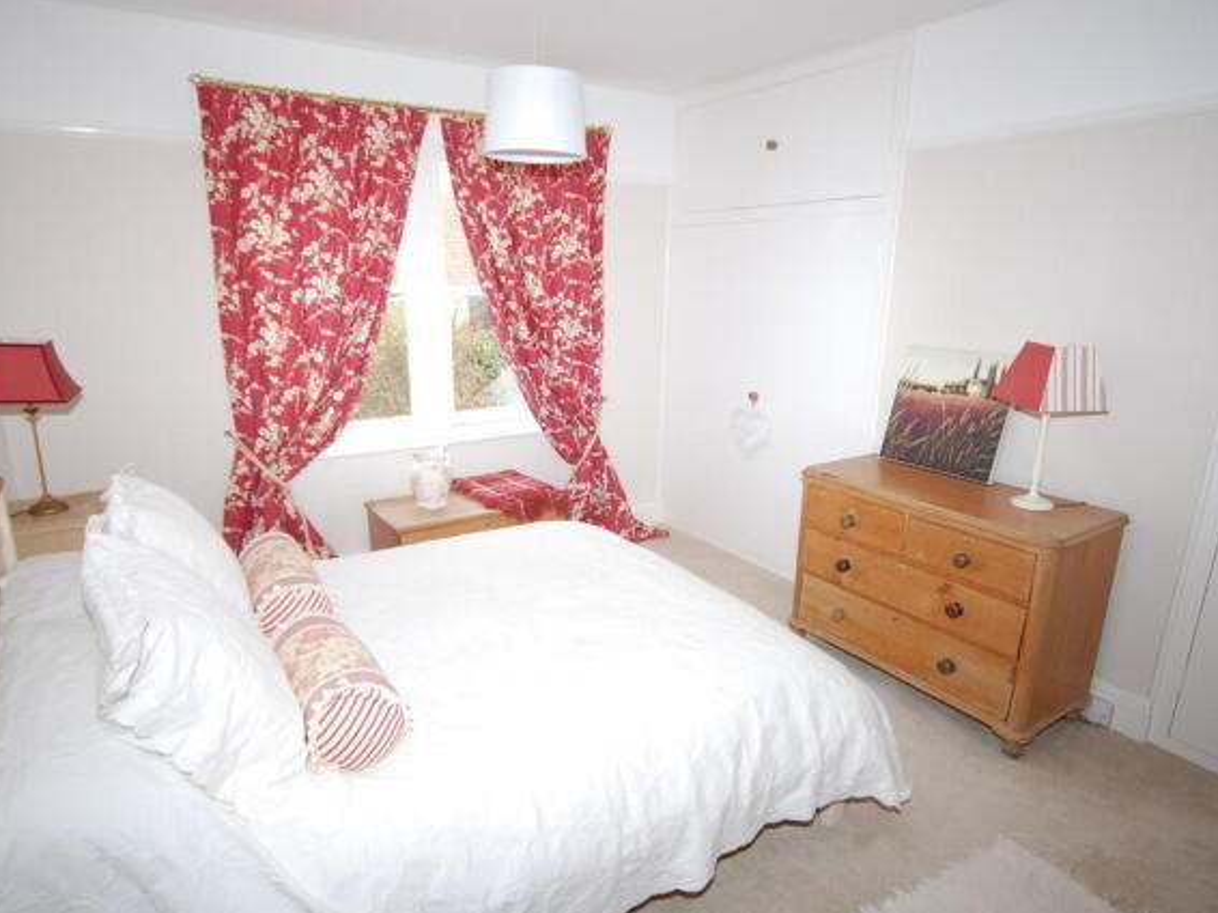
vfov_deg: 65.9
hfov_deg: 81.7
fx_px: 703
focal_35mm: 20
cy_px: 468
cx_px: 582
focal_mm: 12
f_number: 4.5
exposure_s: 1/60
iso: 200
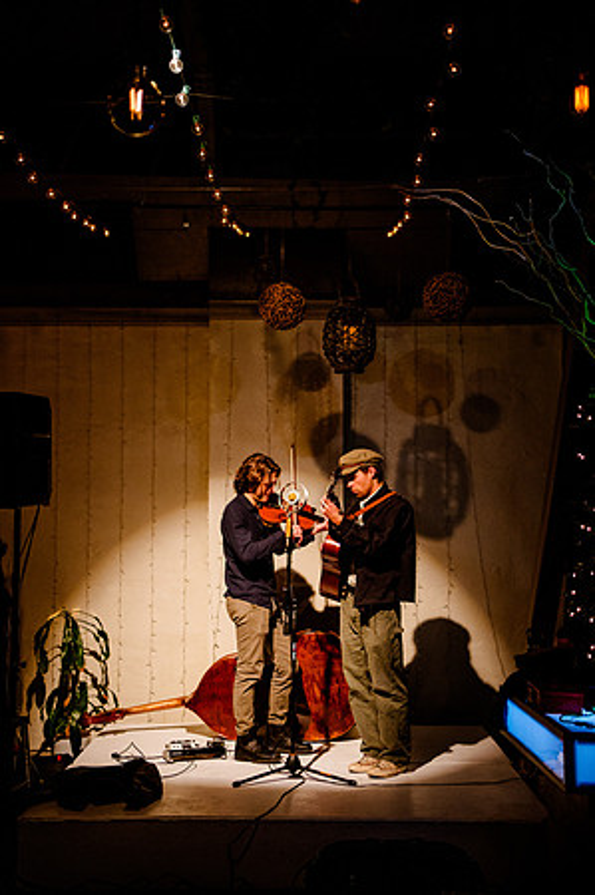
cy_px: 448
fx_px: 1242
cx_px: 298
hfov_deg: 26.9
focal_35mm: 50
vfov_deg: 39.6
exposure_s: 1/1000
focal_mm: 50
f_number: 2.8
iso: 4000
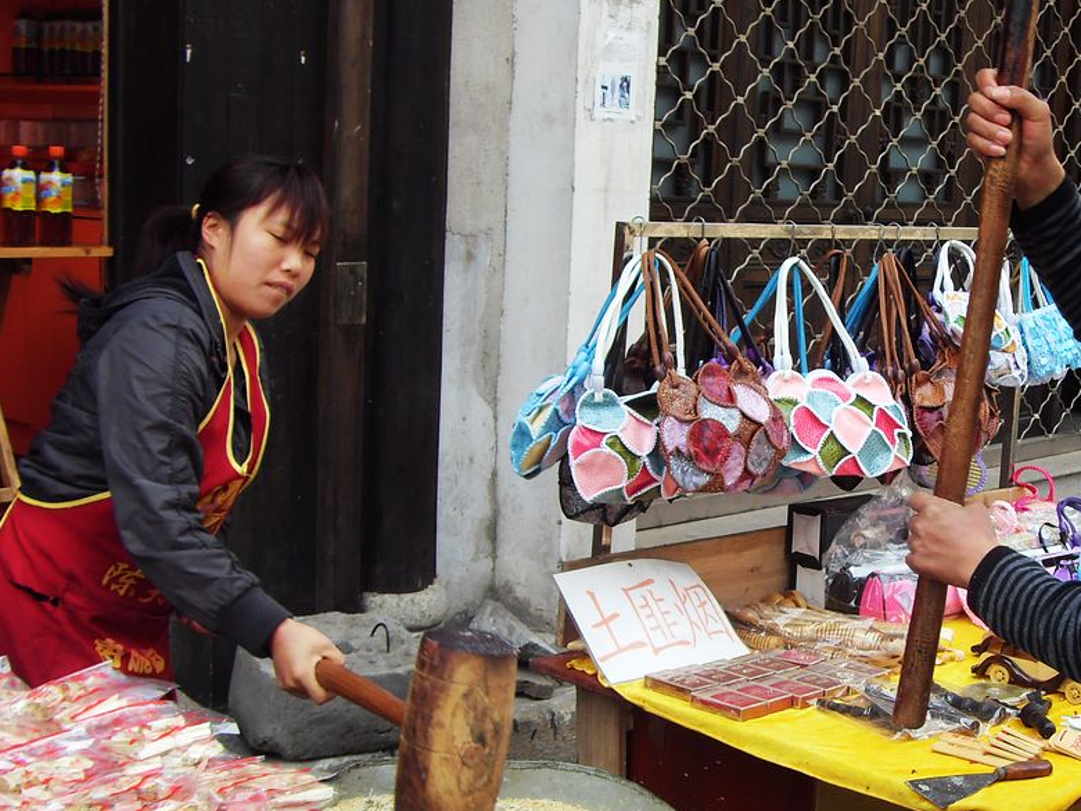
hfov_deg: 32.0
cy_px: 466
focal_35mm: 60
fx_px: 1874
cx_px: 708
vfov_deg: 24.4
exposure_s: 1/180
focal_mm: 6.6
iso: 80
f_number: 3.5
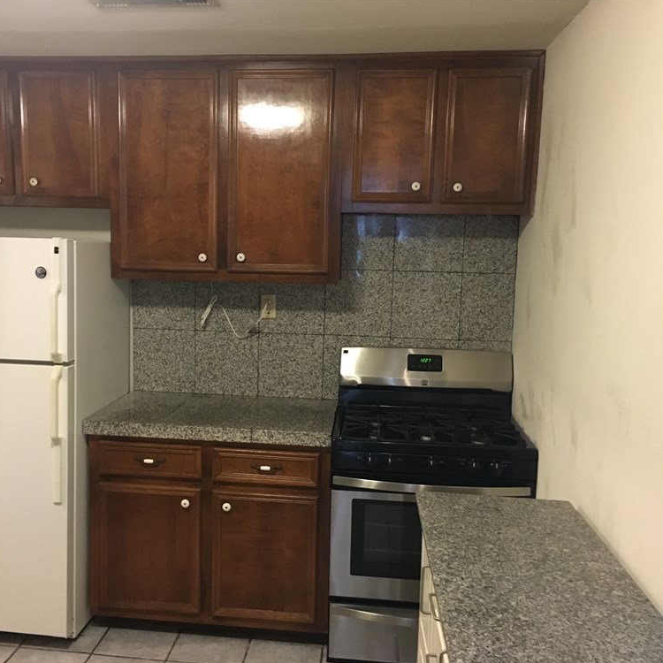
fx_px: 758
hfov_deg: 47.0
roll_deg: -1.0
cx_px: 278
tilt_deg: -7.8
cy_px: 335
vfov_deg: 47.2
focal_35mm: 35
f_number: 2.2
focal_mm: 4.15
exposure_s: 1/15
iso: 200
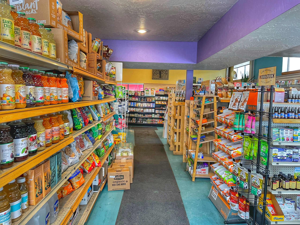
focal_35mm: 26
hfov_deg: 67.3
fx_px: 225
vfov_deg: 53.1
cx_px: 150
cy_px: 112
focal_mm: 4.2
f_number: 1.6
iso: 125
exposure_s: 1/60
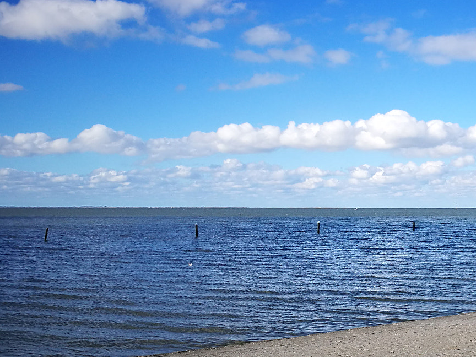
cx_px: 423
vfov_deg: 29.0
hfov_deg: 36.0
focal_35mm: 50
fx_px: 688
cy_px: 228
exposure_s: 1/873
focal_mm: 4.5
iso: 50
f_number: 2.2
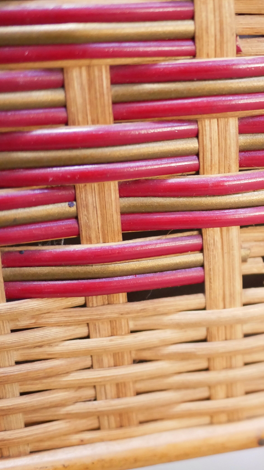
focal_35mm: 59
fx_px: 734
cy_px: 238
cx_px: 305
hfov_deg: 19.4
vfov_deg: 35.4
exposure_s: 1/60
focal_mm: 20
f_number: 1.7
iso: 2500
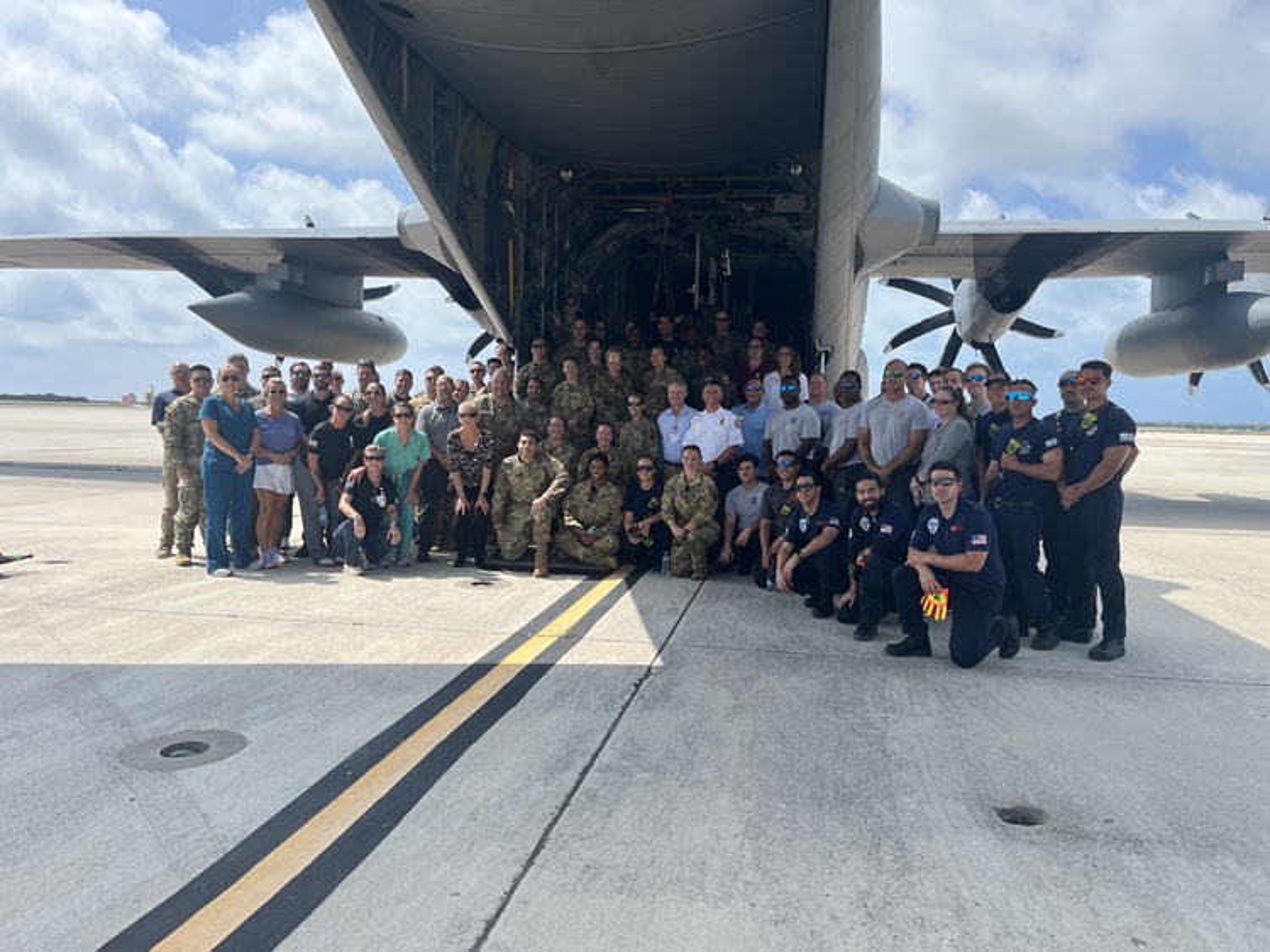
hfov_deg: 67.3
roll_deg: -1.1
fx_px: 954
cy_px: 476
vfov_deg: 53.0
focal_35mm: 26
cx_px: 635
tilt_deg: -4.8
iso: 50
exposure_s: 1/3049
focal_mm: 5.1
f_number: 1.6
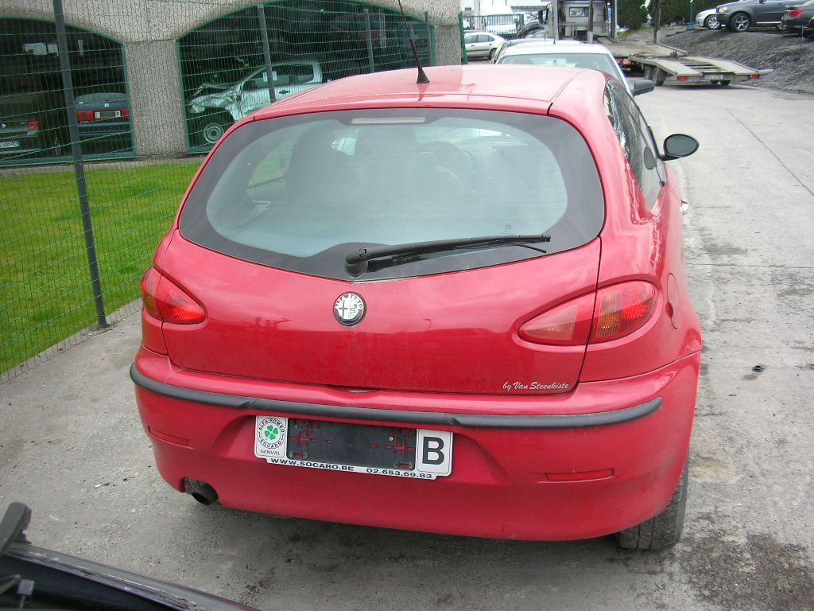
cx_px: 407
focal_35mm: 35
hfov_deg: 52.6
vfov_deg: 40.7
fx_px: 823
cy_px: 306
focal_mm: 5.8
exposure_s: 1/84.1
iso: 50
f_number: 3
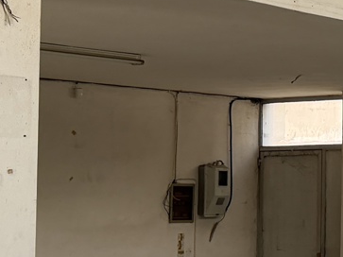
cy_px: 137
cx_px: 620
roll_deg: -0.1
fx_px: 1258
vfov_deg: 11.7
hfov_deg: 13.8
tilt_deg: +1.7
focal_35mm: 127
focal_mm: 6.76
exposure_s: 1/551
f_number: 1.78
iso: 100
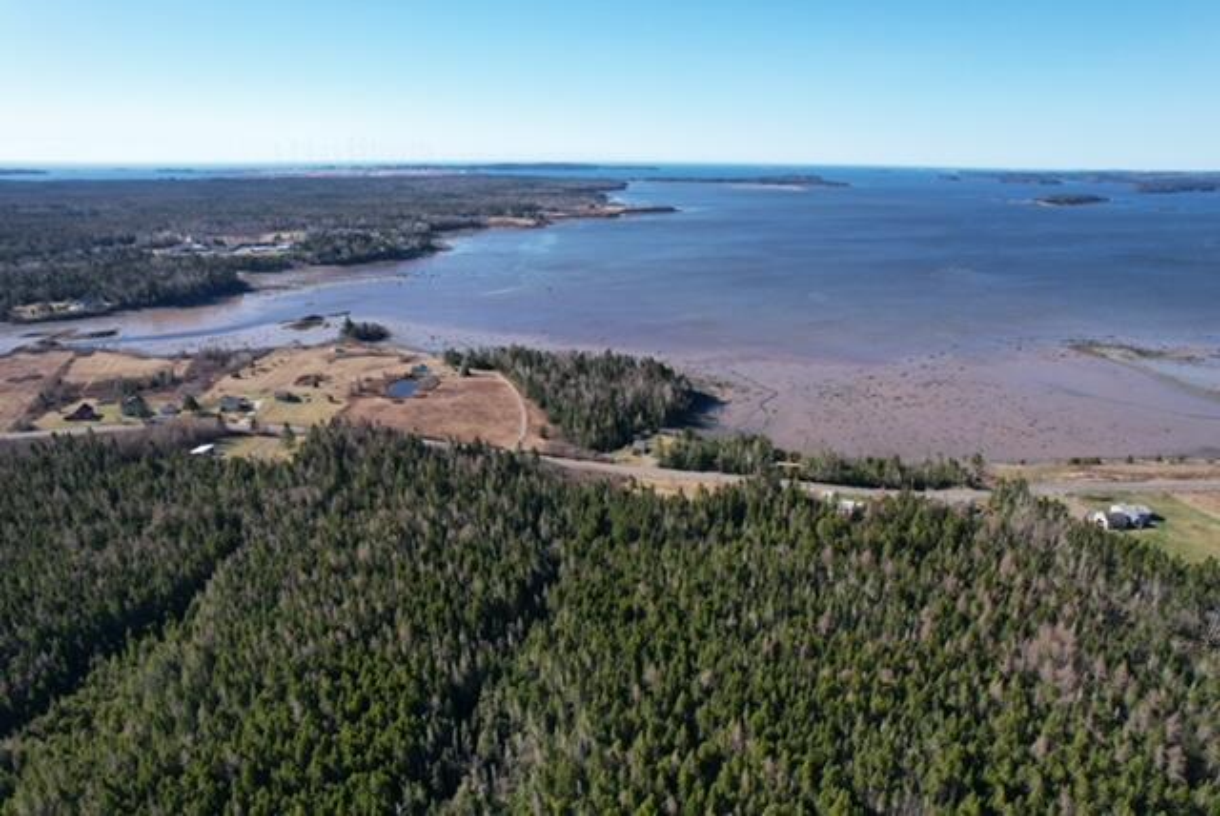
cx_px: 610
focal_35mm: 22
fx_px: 746
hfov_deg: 78.5
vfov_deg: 57.3
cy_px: 408
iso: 100
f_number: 2.8
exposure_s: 1/1250
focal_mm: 8.38
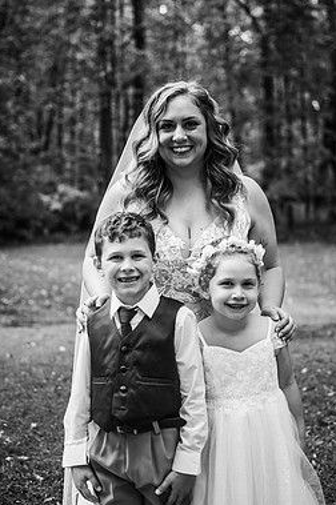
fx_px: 884
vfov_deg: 31.9
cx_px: 191
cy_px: 223
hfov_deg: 21.5
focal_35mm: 63
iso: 200
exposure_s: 1/400
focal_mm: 53
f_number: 2.8
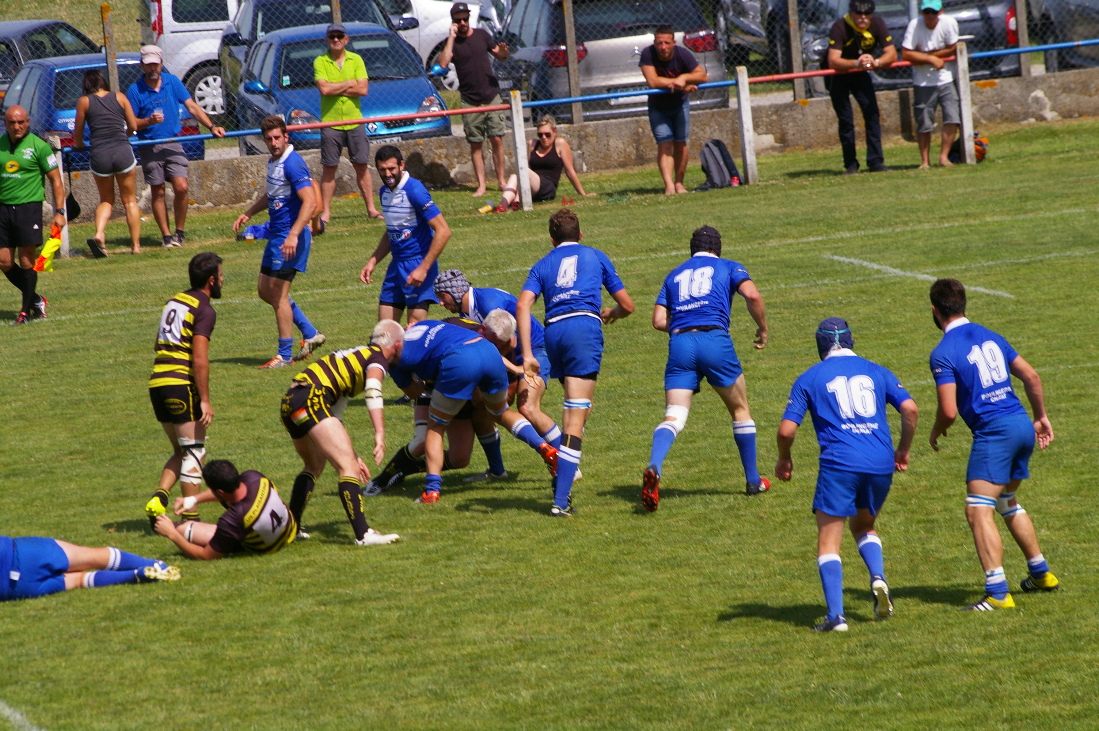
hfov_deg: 6.5
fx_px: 9608
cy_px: 366
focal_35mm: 315
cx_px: 550
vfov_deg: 4.4
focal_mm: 210
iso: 400
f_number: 11
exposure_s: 1/750
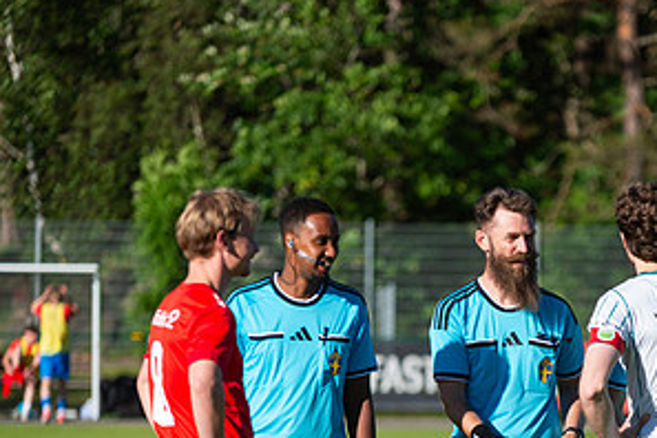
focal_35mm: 277
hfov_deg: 7.4
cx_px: 526
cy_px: 396
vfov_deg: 5.0
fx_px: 5055
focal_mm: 140
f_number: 3.2
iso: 100
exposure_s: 1/1600
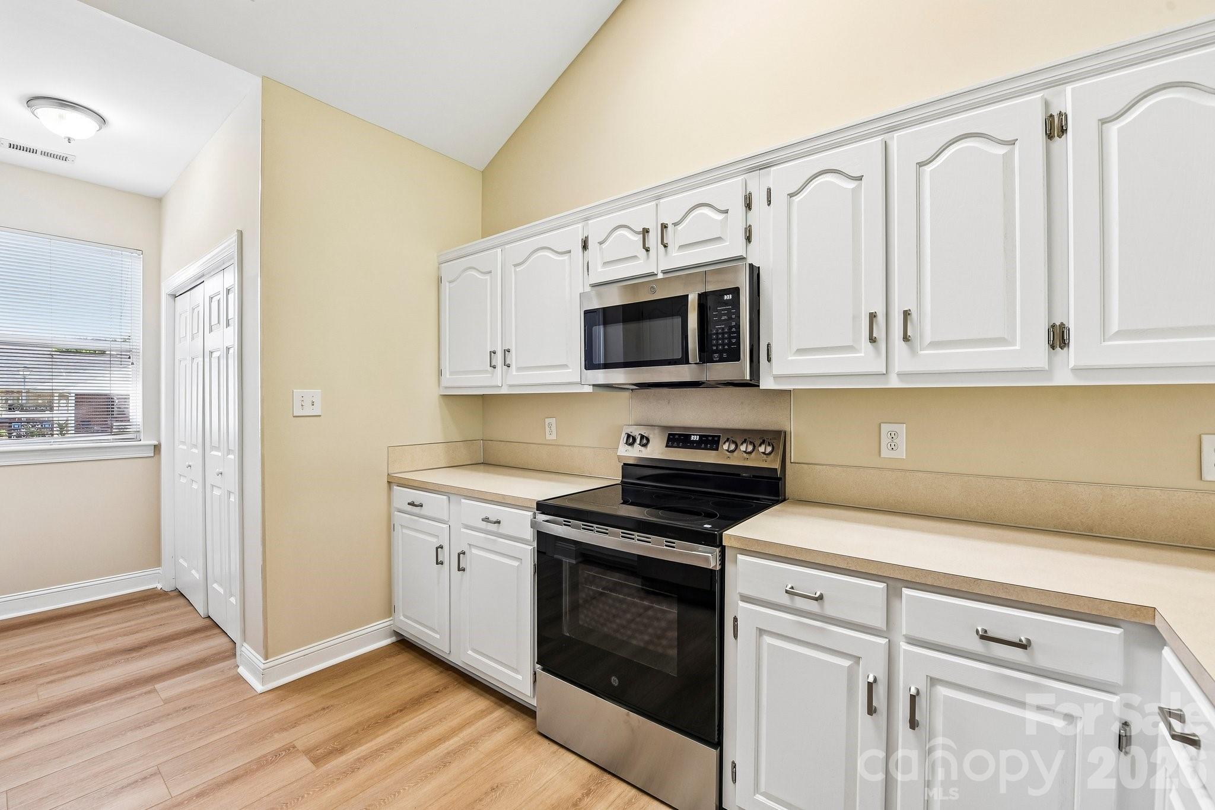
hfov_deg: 104.3
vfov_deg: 81.2
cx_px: 608
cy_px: 405
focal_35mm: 14
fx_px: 472
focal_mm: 14
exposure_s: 1/10
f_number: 8
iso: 200
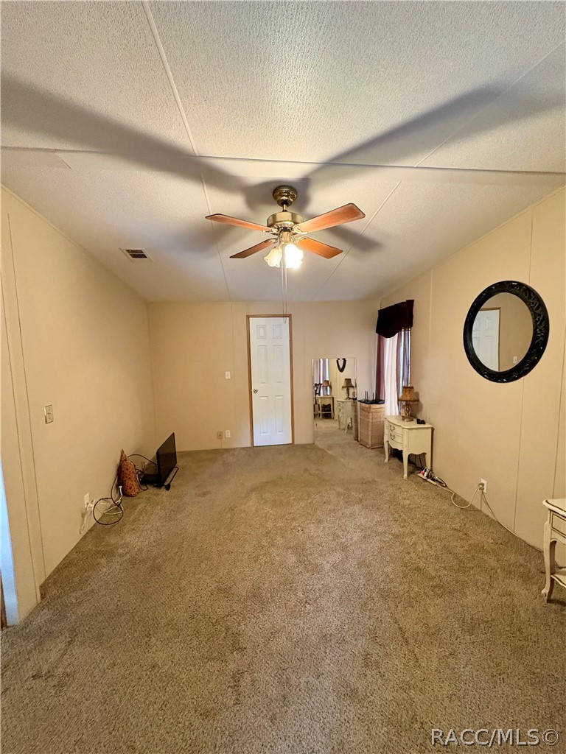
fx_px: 305
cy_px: 377
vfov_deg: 102.1
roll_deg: +0.7
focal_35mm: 14
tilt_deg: -3.9
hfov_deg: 85.7
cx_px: 283
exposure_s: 1/60
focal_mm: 2.22
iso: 640
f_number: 2.2
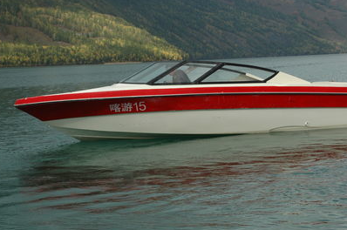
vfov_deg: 16.4
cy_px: 94
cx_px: 205
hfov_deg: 24.5
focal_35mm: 83
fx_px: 799
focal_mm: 44
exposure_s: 1/320
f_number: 9
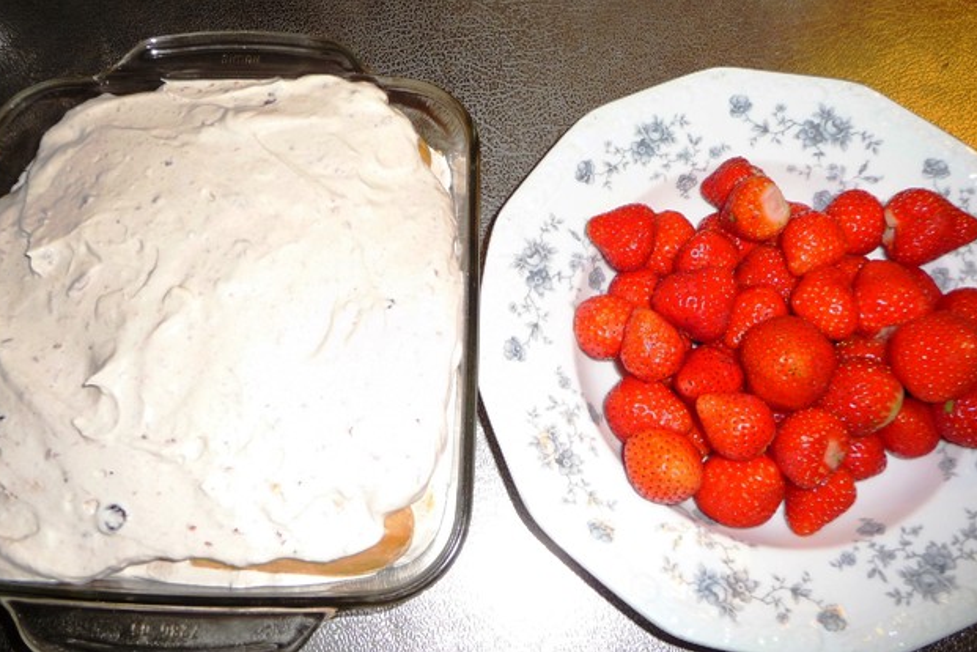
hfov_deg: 61.9
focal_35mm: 30
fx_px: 814
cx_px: 486
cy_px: 301
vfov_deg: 43.6
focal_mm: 4.7
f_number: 3.3
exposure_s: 1/30
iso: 100
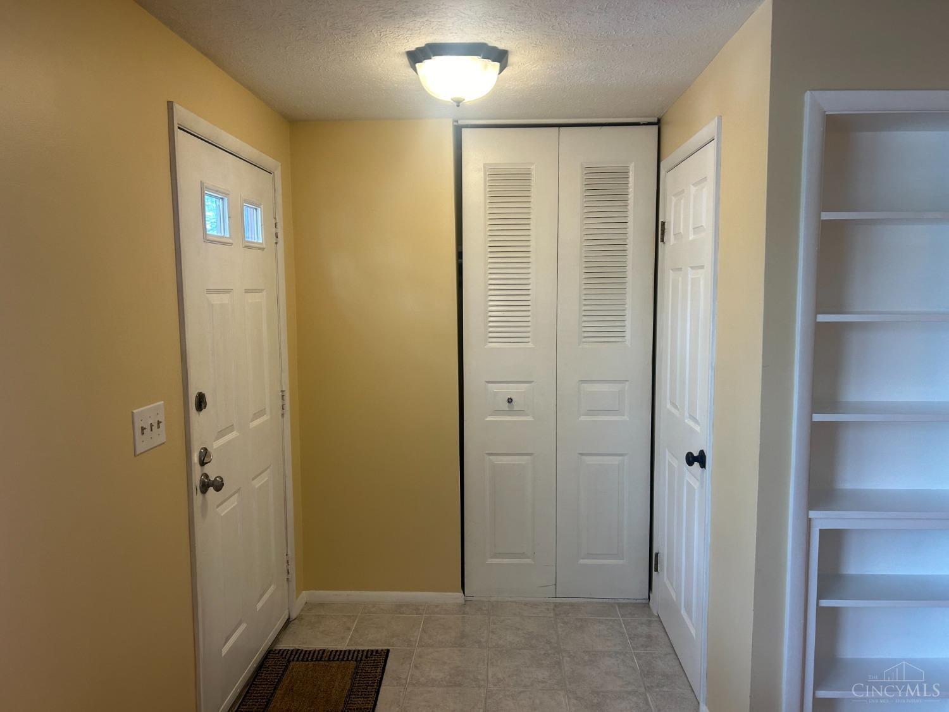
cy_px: 356
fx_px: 713
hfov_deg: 67.3
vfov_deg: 53.1
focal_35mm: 26
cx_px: 474
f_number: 1.5
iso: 80
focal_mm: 5.7
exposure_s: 1/60
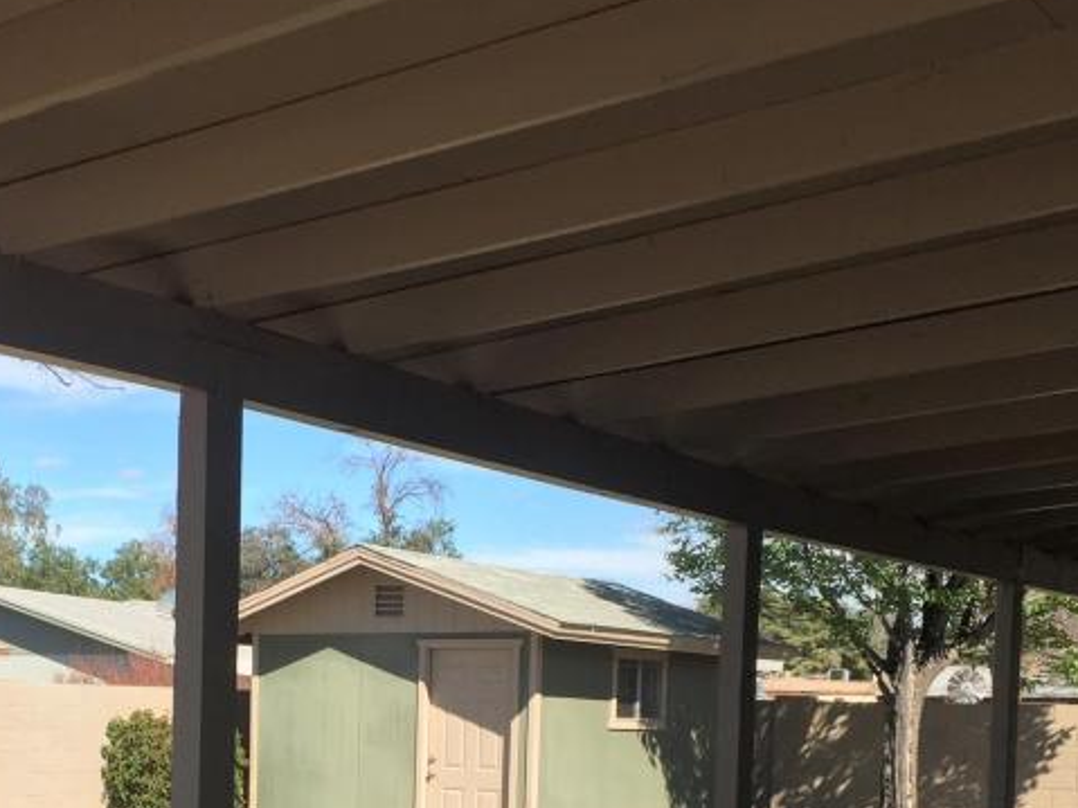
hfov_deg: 30.9
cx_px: 333
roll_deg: -0.6
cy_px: 831
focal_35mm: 62
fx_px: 1930
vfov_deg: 22.6
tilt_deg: -2.2
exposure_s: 1/1980
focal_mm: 4.15
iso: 32
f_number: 2.2
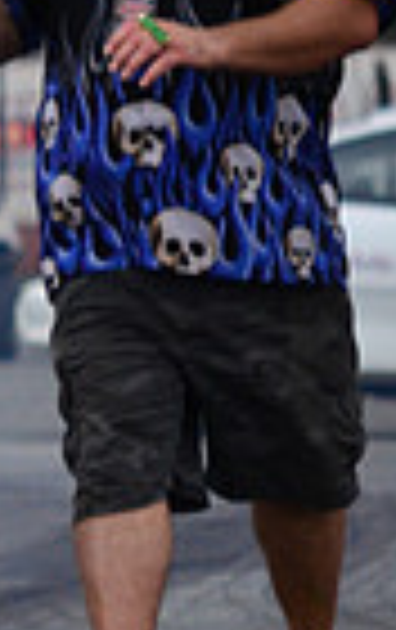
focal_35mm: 1102
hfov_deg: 1.2
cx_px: -842
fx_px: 18953
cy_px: 292
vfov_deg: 1.9
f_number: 6.3
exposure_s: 1/2500
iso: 1000
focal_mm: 175
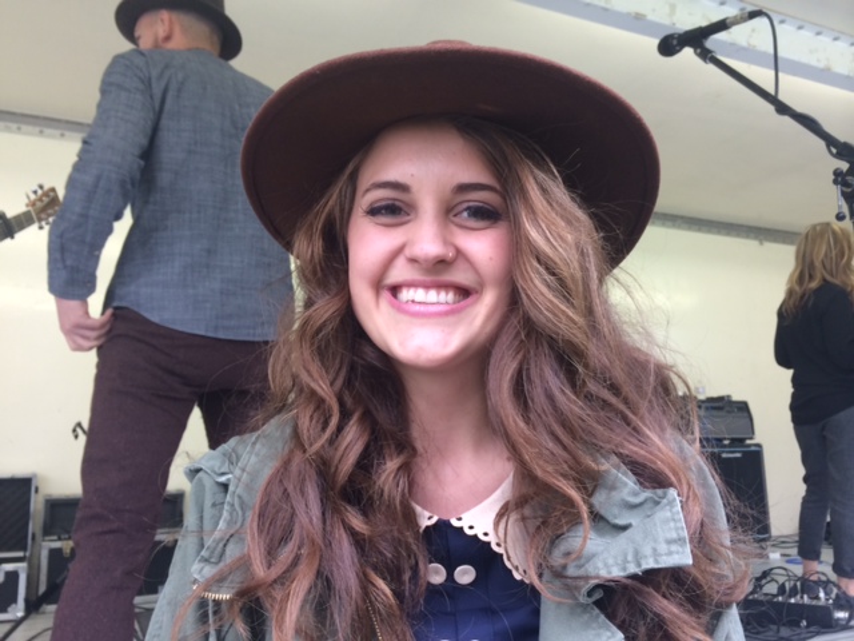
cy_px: 320
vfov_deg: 46.8
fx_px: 740
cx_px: 427
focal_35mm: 30
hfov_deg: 60.0
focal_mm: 4.12
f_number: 2.2
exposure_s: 1/40
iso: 40
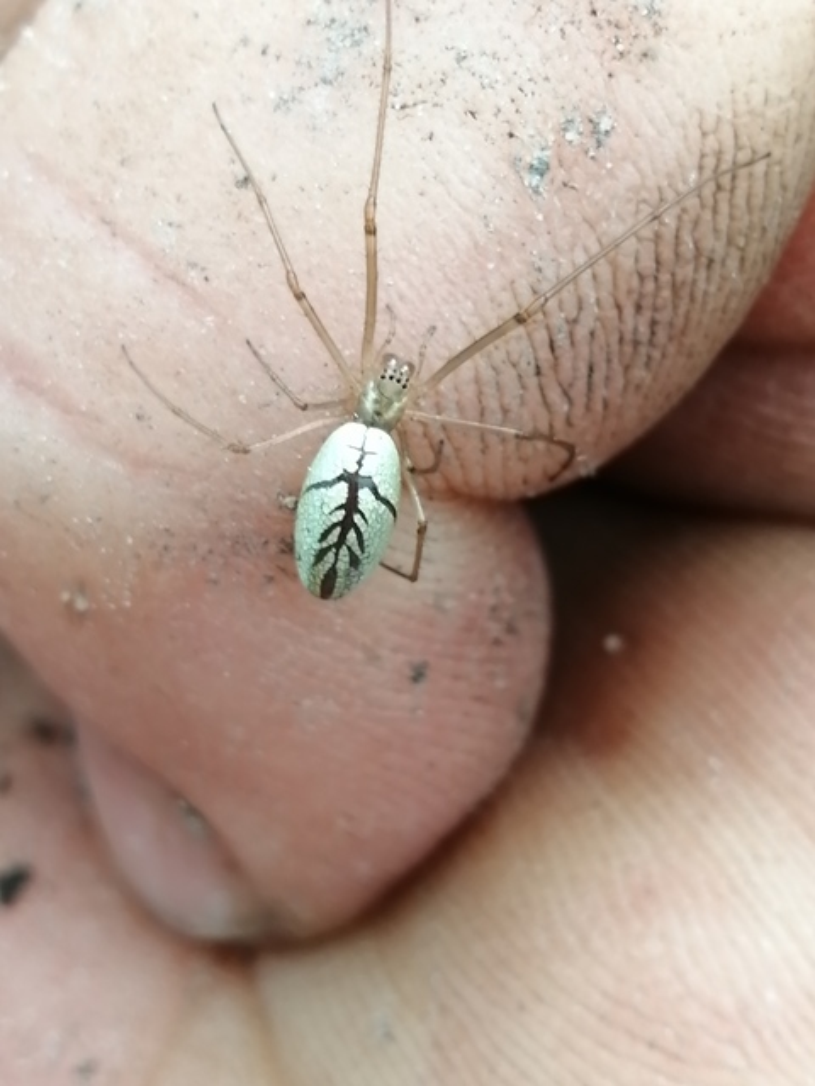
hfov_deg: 18.7
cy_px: 543
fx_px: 2480
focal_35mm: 79
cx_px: 408
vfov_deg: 24.7
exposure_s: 1/103
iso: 50
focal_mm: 3.64
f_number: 1.8
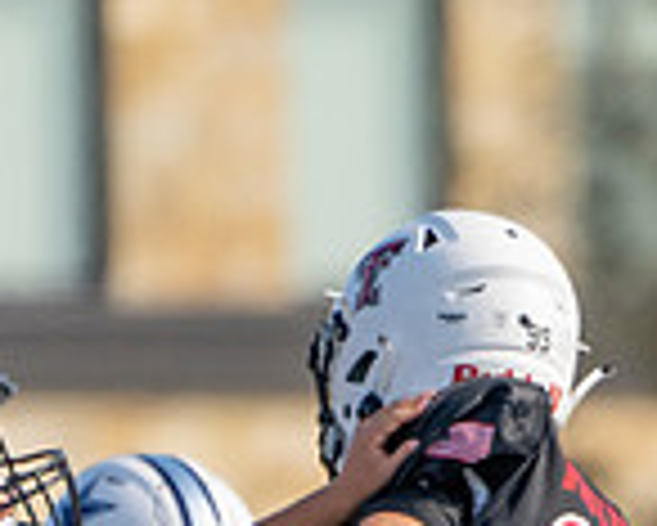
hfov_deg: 1.0
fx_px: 38585
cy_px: 915
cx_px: 1318
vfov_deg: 0.8
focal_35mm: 1983
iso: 200
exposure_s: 1/1600
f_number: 5.6
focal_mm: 400
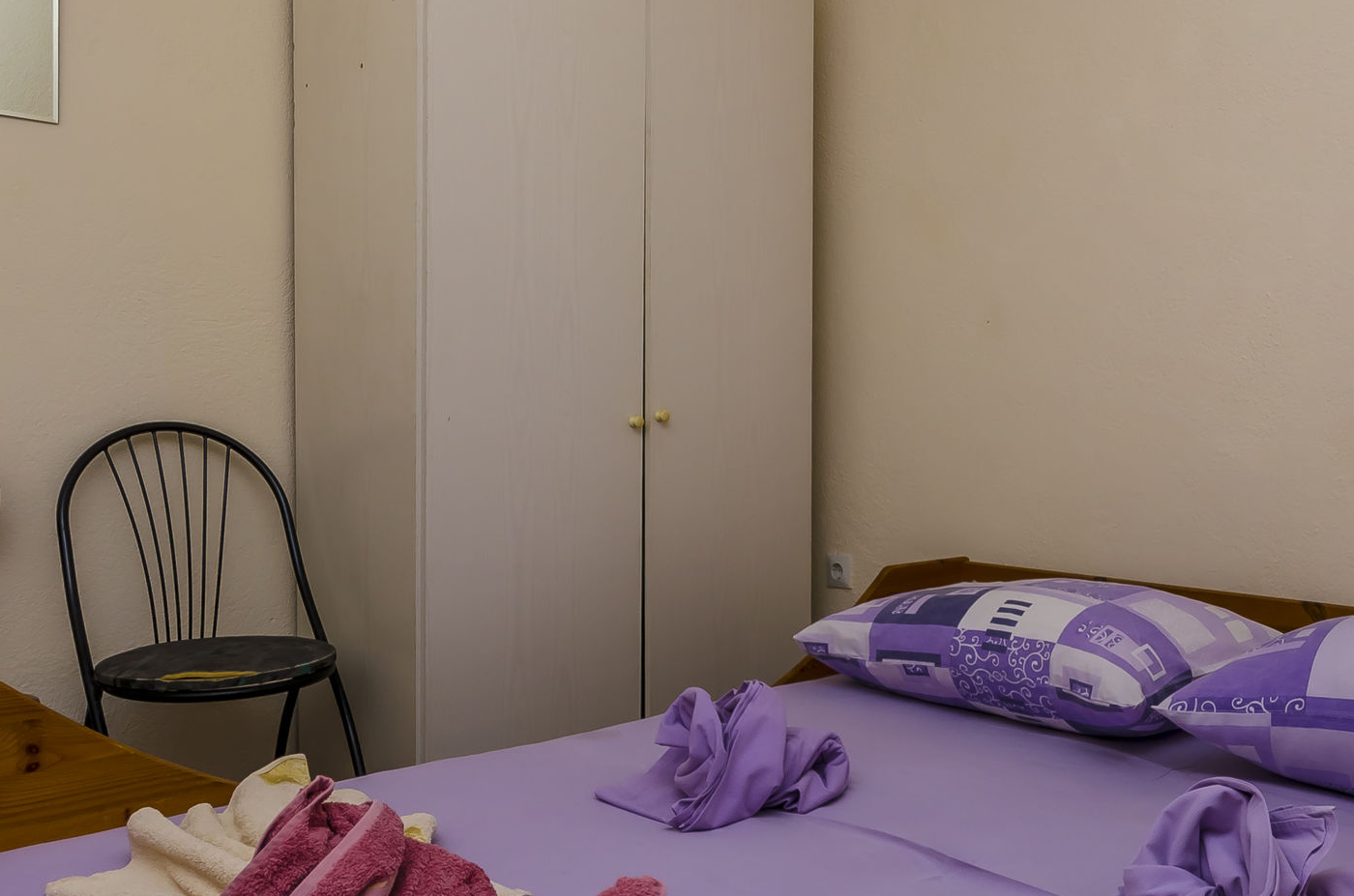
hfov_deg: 57.0
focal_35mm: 33
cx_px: 790
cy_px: 467
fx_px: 1238
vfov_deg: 39.8
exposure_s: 1/200
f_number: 10
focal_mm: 11
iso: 100
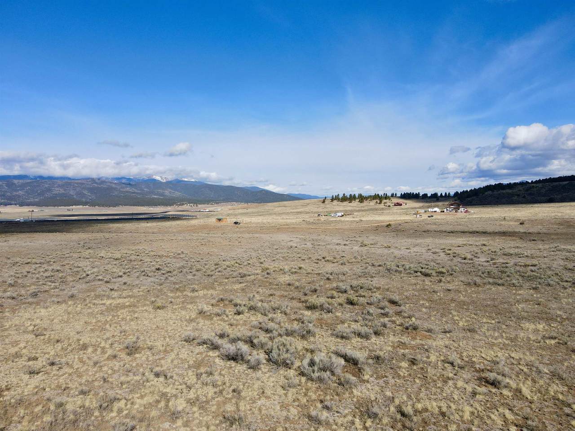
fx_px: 399
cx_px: 288
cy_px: 216
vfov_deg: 56.8
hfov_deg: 71.6
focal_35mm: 24
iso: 100
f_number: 2.8
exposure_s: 1/800
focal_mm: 4.5
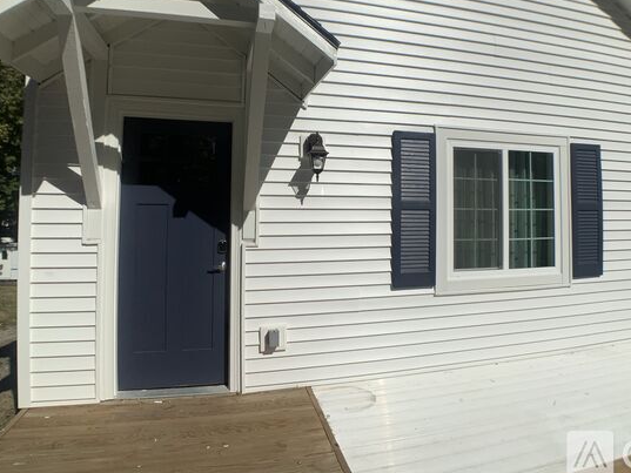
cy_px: 184
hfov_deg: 51.1
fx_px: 656
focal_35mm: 36
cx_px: 365
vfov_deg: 39.5
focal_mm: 3
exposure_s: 1/10204
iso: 20
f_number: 1.8
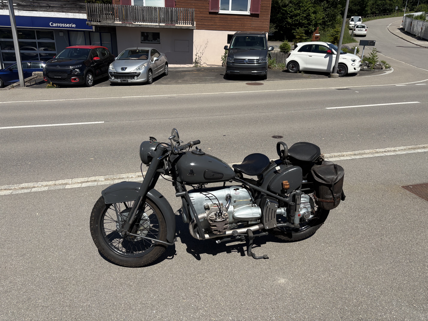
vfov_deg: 53.1
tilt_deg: -19.7
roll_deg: -1.7
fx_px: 321
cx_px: 214
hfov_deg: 67.3
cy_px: 160
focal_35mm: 26
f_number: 1.6
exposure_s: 1/4950
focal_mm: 5.96
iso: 50
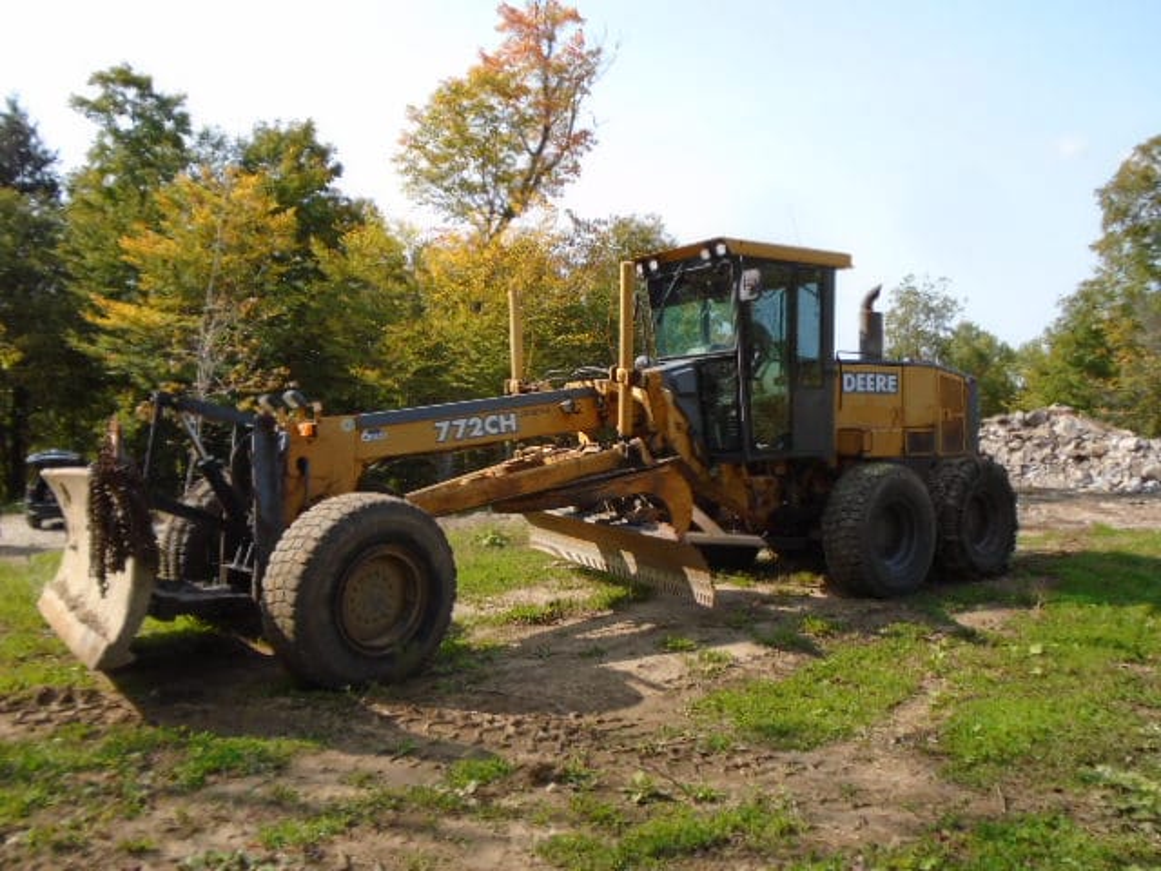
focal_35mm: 31
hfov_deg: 58.4
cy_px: 436
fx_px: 1040
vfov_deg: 45.4
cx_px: 580
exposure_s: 1/500
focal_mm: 5.5
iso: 100
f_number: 3.5
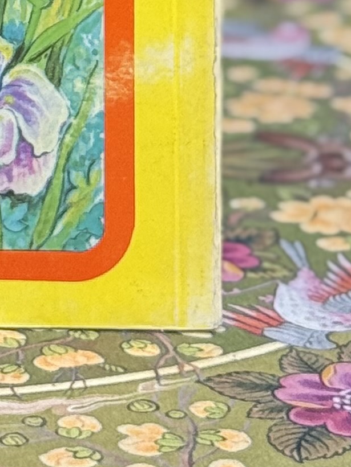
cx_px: -188
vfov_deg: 8.0
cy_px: -483
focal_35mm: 236
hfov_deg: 6.2
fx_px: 3191
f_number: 1.78
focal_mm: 6.76
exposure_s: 1/100
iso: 50
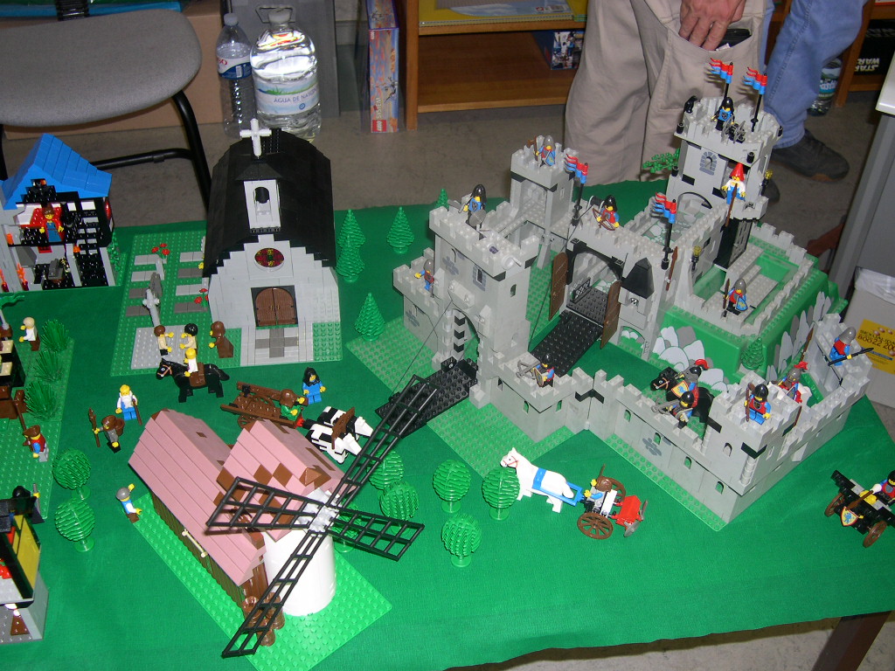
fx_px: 982
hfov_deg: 49.0
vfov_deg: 37.7
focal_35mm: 38
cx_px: 448
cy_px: 336
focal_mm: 8
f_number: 2.8
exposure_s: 1/60
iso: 100
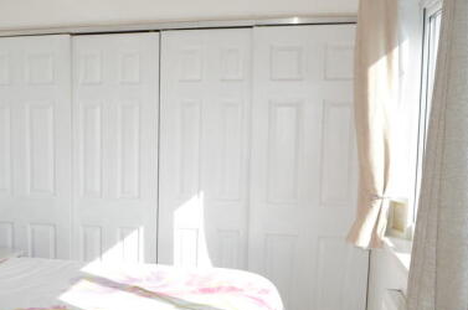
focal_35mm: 47
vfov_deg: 28.3
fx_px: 610
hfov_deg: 40.2
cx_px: 89
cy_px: 221
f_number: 5
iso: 100
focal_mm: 18
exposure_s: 1/200
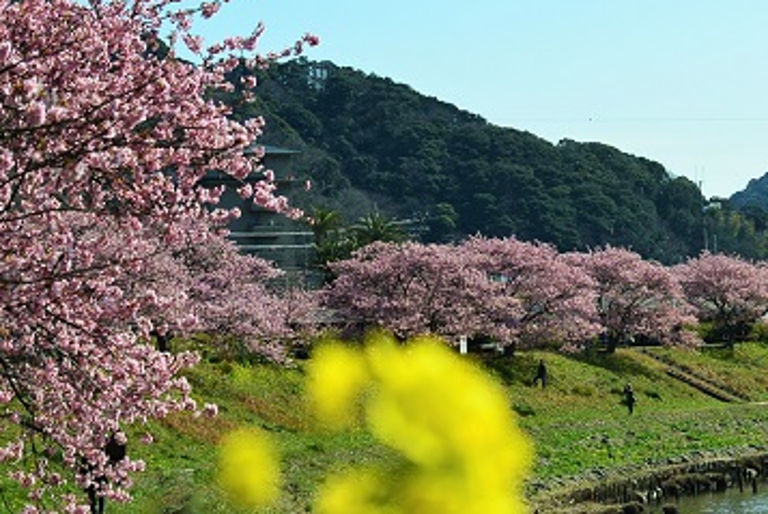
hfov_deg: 15.0
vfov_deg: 10.1
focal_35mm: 136
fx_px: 2905
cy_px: 210
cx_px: 581
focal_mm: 30
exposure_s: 1/800
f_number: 5
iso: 100
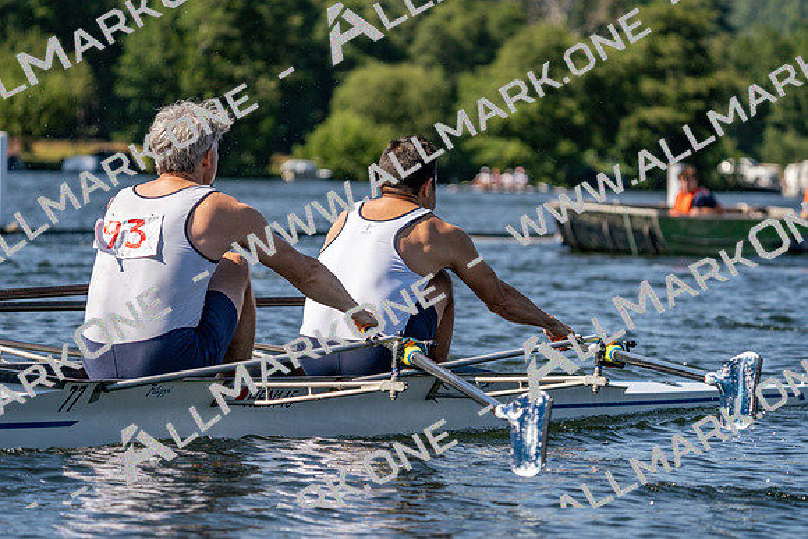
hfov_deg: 10.3
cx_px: 404
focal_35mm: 200
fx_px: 4490
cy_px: 270
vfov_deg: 6.9
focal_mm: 200
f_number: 5.6
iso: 250
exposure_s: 1/1600
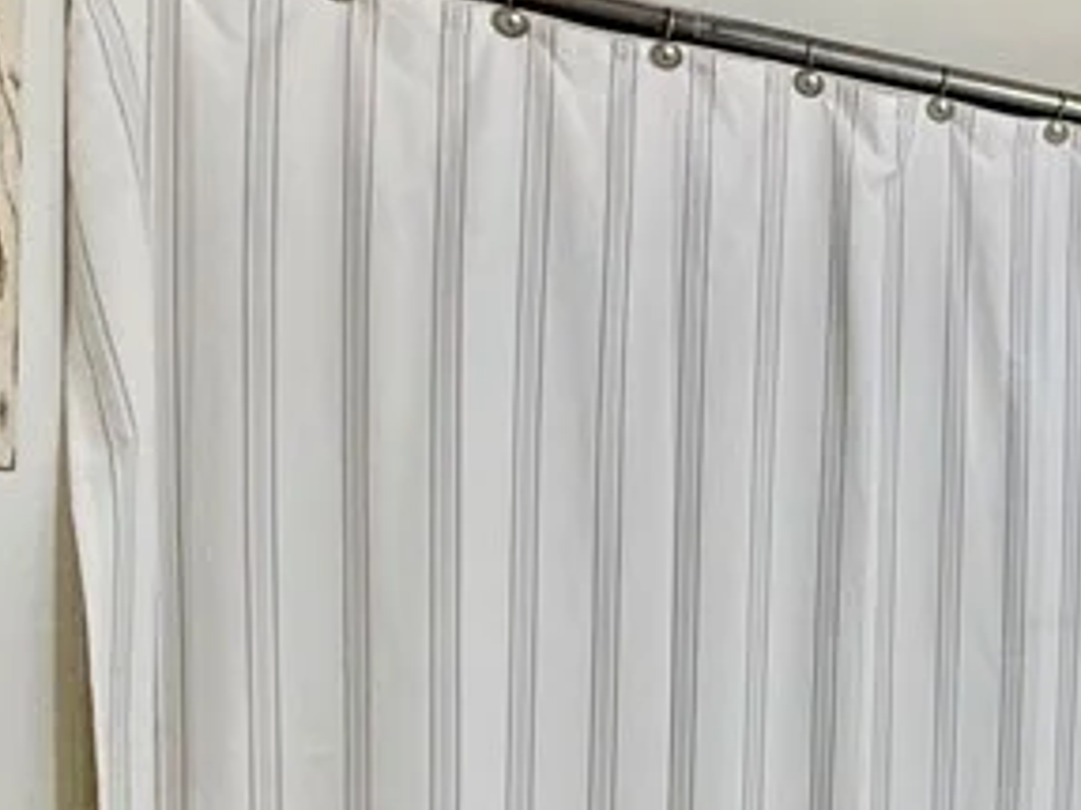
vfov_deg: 28.4
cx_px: 1601
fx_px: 1561
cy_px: 652
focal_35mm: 50
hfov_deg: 27.3
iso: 125
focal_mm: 2.22
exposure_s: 1/120
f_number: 2.2
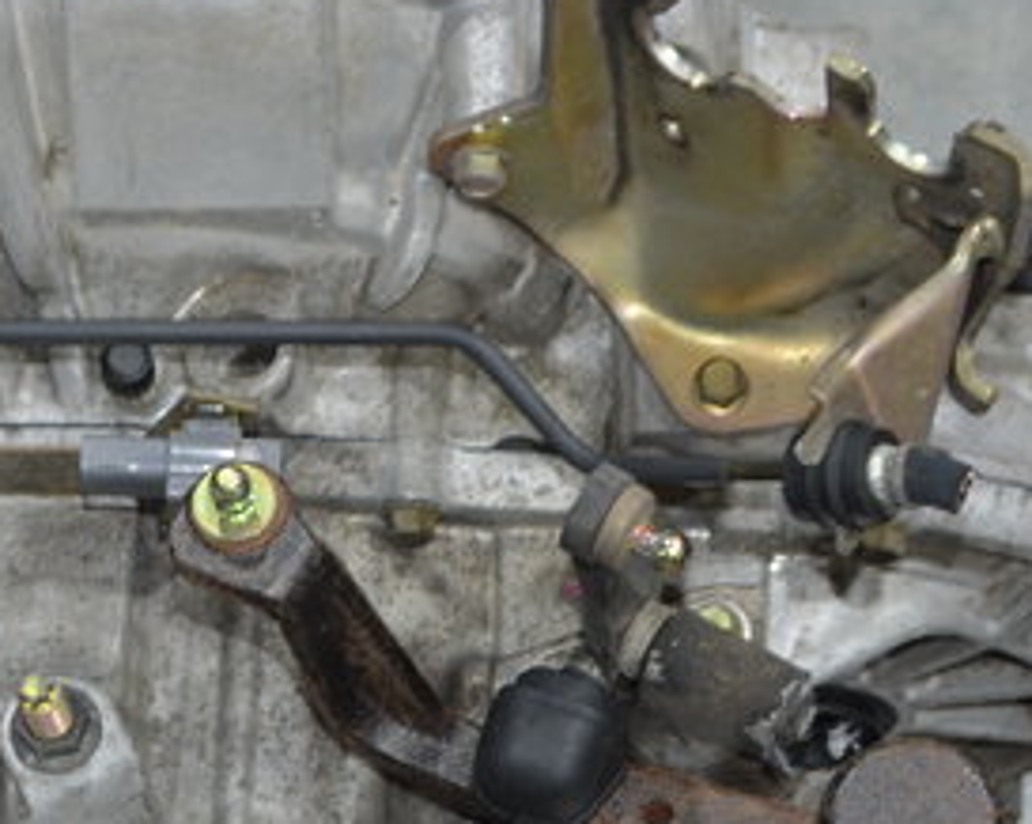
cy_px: 627
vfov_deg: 13.2
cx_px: 261
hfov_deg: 16.5
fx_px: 3540
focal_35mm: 116
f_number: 3.8
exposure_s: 1/60
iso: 560
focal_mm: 22
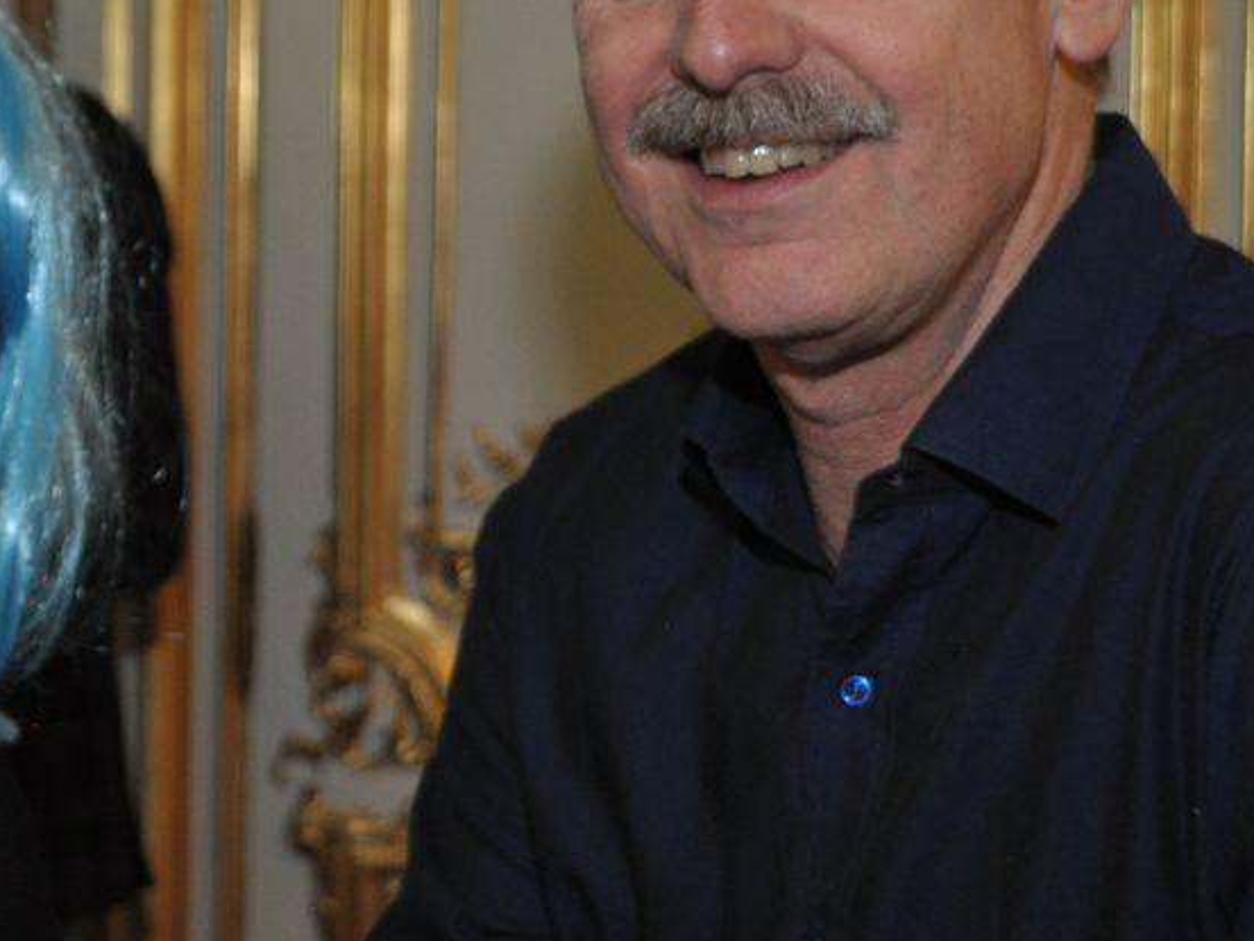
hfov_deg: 19.1
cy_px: 256
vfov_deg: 14.7
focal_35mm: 100
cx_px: -9
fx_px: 3623
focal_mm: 30
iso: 800
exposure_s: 1/60
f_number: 4.2
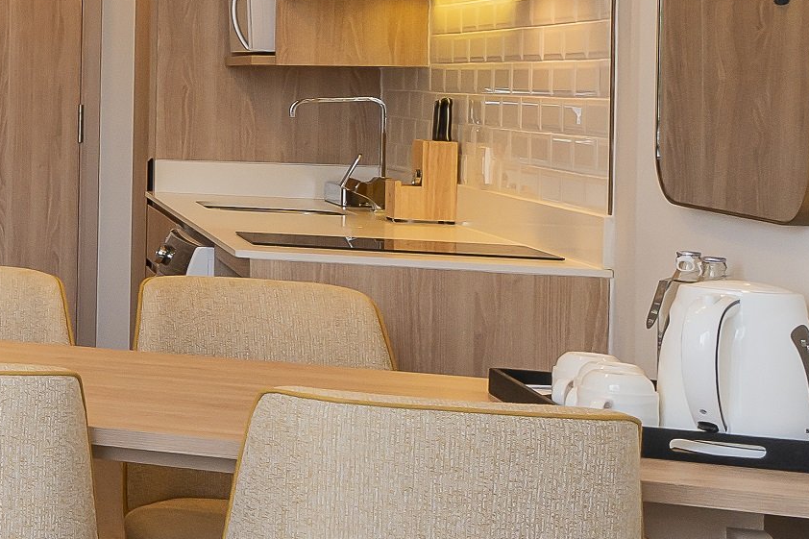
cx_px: -933
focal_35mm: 73
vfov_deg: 18.4
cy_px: 78
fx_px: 1640
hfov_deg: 17.1
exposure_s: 1/10
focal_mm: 16
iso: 320
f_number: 13
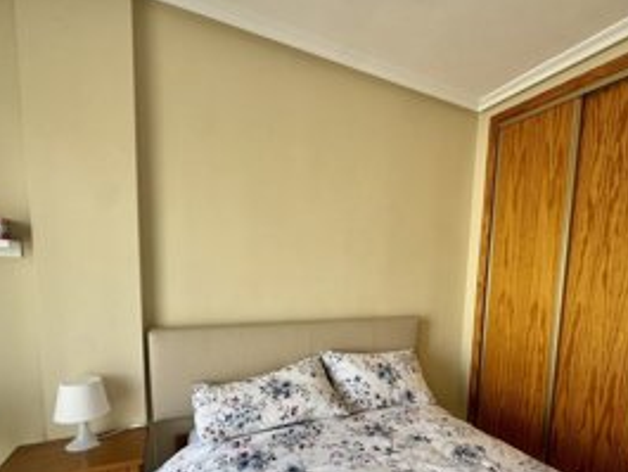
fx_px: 345
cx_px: 363
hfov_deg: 84.0
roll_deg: -2.4
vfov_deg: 67.0
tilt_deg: -7.2
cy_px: 311
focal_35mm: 19
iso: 80
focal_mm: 2.22
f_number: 2.2
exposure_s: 1/99
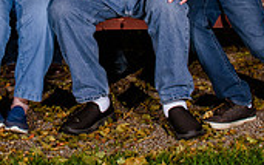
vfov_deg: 9.8
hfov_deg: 15.9
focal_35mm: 130
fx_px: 936
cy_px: -78
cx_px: 37
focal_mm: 26
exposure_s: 1/200
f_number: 8
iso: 500
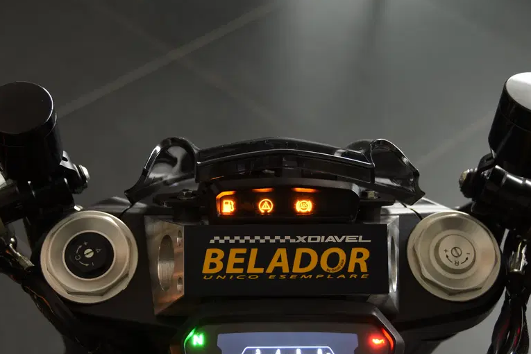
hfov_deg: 25.4
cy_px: 180
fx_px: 1180
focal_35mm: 80
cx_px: 255
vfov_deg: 17.1
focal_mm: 34
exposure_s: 1/2.5
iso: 200
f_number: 4.2
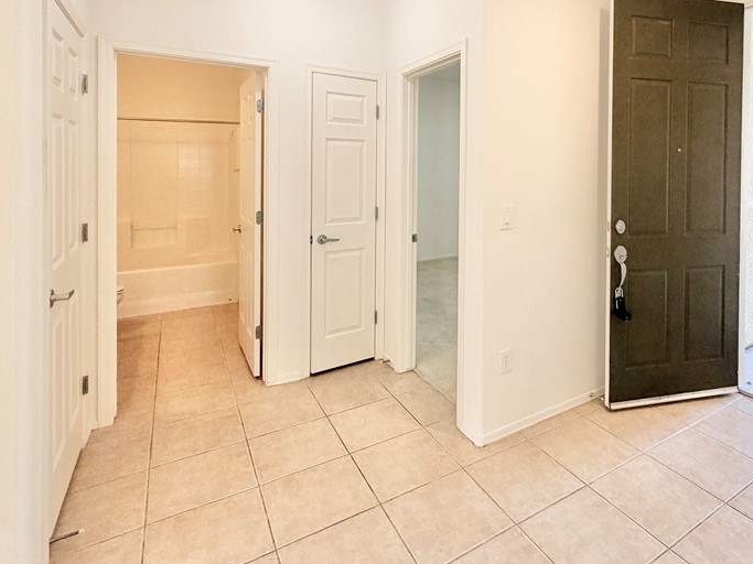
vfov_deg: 61.3
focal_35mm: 21
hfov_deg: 77.2
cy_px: 173
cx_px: 484
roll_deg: -0.2
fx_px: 457
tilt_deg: -0.7
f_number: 2.2
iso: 200
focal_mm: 2.22
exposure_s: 1/120
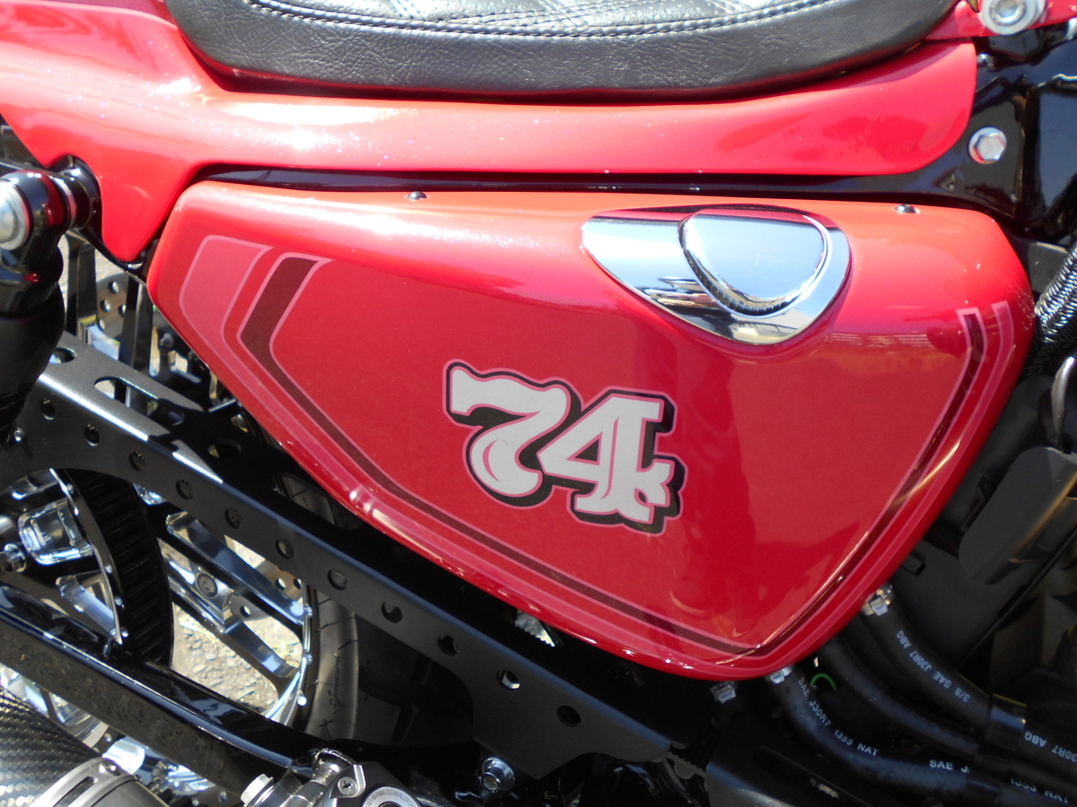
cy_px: 404
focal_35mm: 34
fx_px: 1058
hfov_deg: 54.0
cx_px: 538
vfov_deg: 41.8
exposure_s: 1/250
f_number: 3.6
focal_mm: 5.8
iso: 100
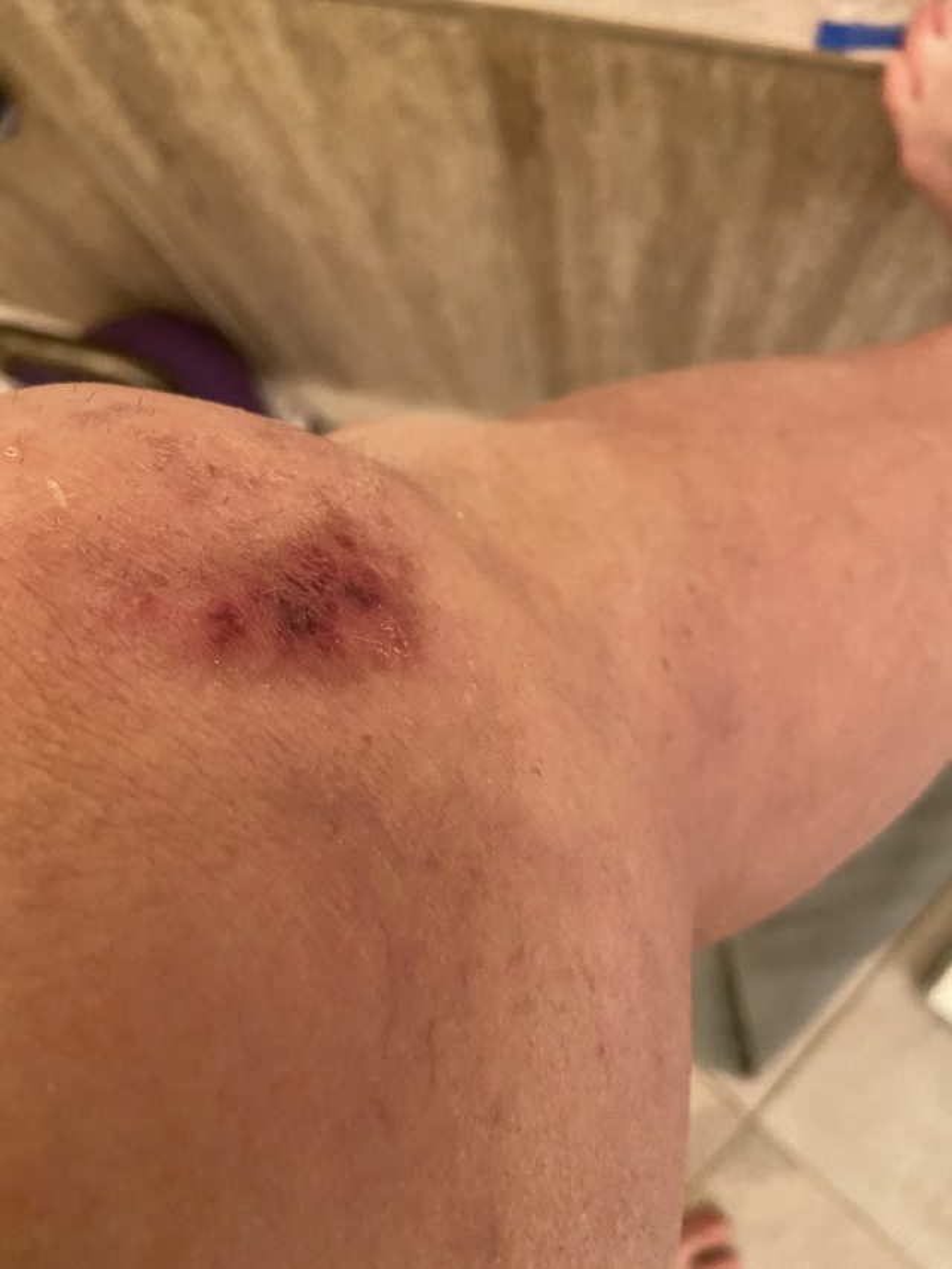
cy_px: 634
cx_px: 476
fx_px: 953
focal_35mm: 26
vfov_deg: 67.3
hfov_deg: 53.1
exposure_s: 1/40
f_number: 1.8
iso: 500
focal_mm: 4.25
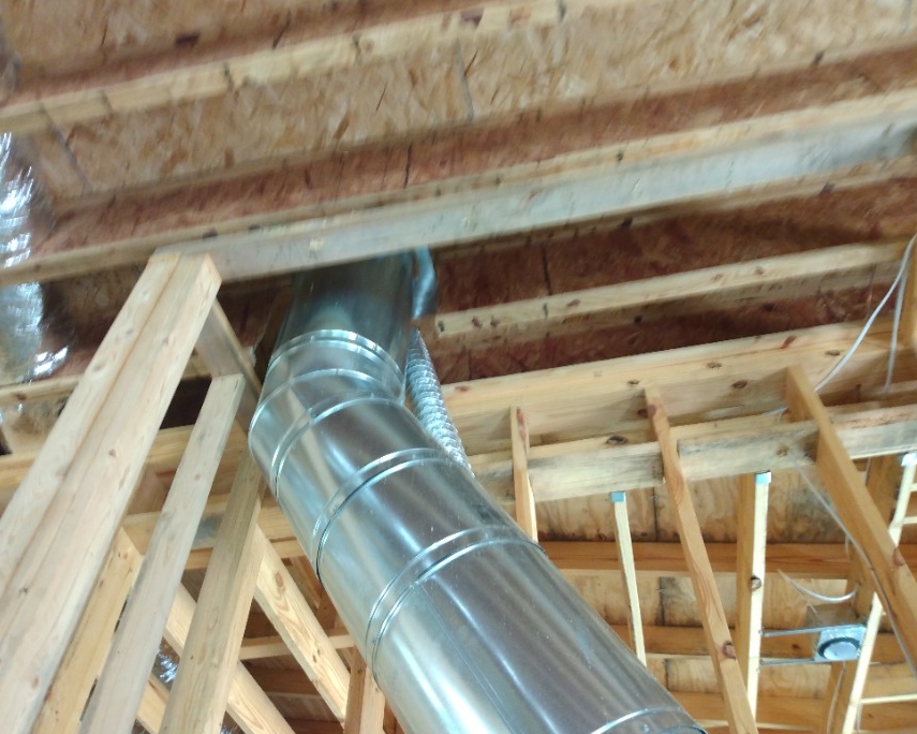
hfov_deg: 77.6
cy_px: 366
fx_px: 570
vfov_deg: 65.5
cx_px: 465
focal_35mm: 21
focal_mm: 3.54
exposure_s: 1/30
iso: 428
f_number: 2
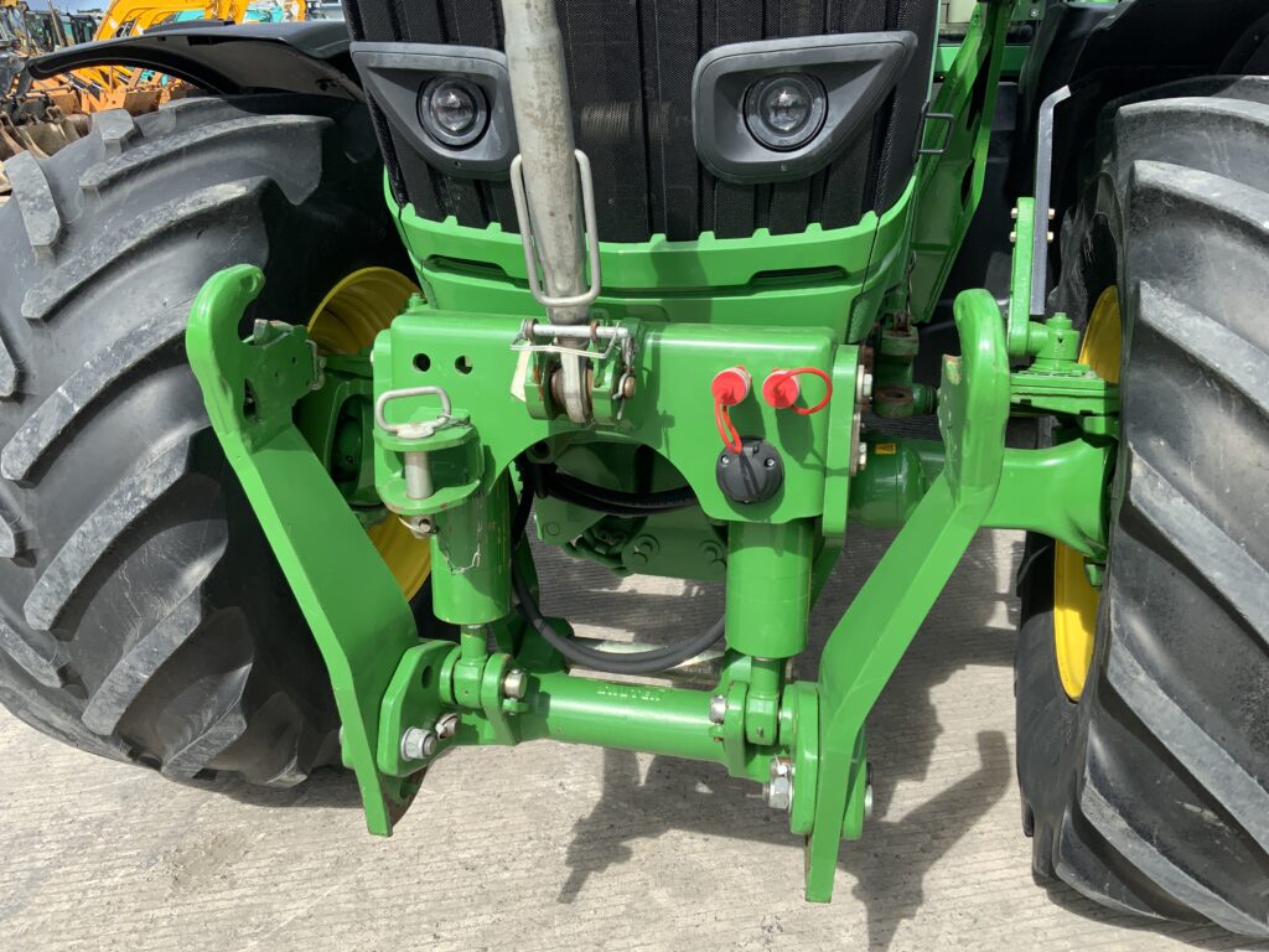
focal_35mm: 29
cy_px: 476
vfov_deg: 48.2
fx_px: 1063
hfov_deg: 61.7
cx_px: 634
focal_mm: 3
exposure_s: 1/816
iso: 16
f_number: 1.8
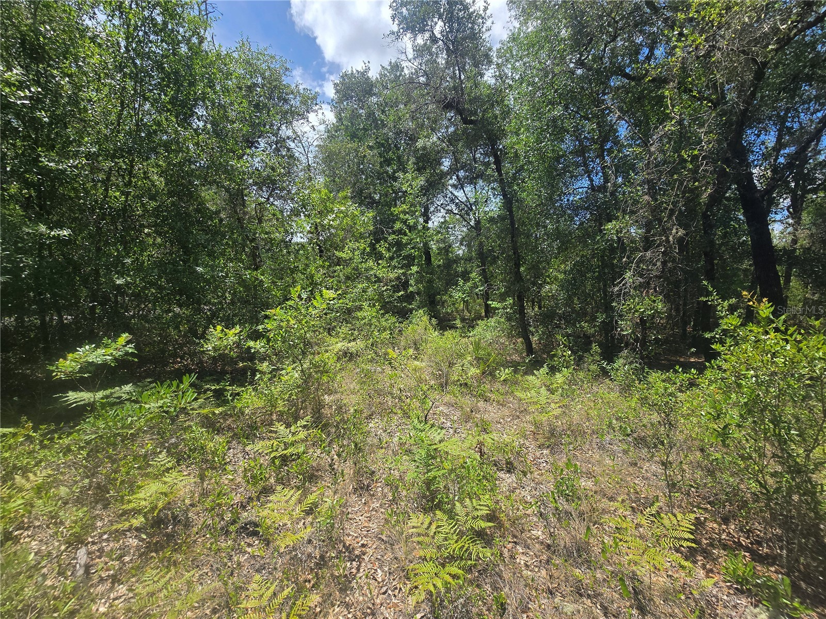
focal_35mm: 13
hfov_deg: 106.2
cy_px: 310
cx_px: 413
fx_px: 310
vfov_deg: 89.9
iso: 50
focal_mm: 2.2
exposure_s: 1/1173
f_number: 2.2
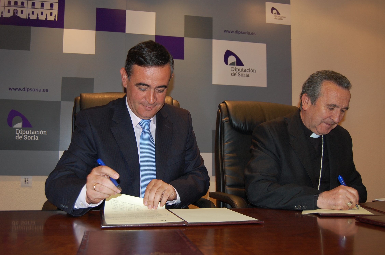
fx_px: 384
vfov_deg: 36.7
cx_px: 192
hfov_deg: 53.2
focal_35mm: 36
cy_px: 128
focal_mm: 24
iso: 400
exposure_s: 1/60
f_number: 4
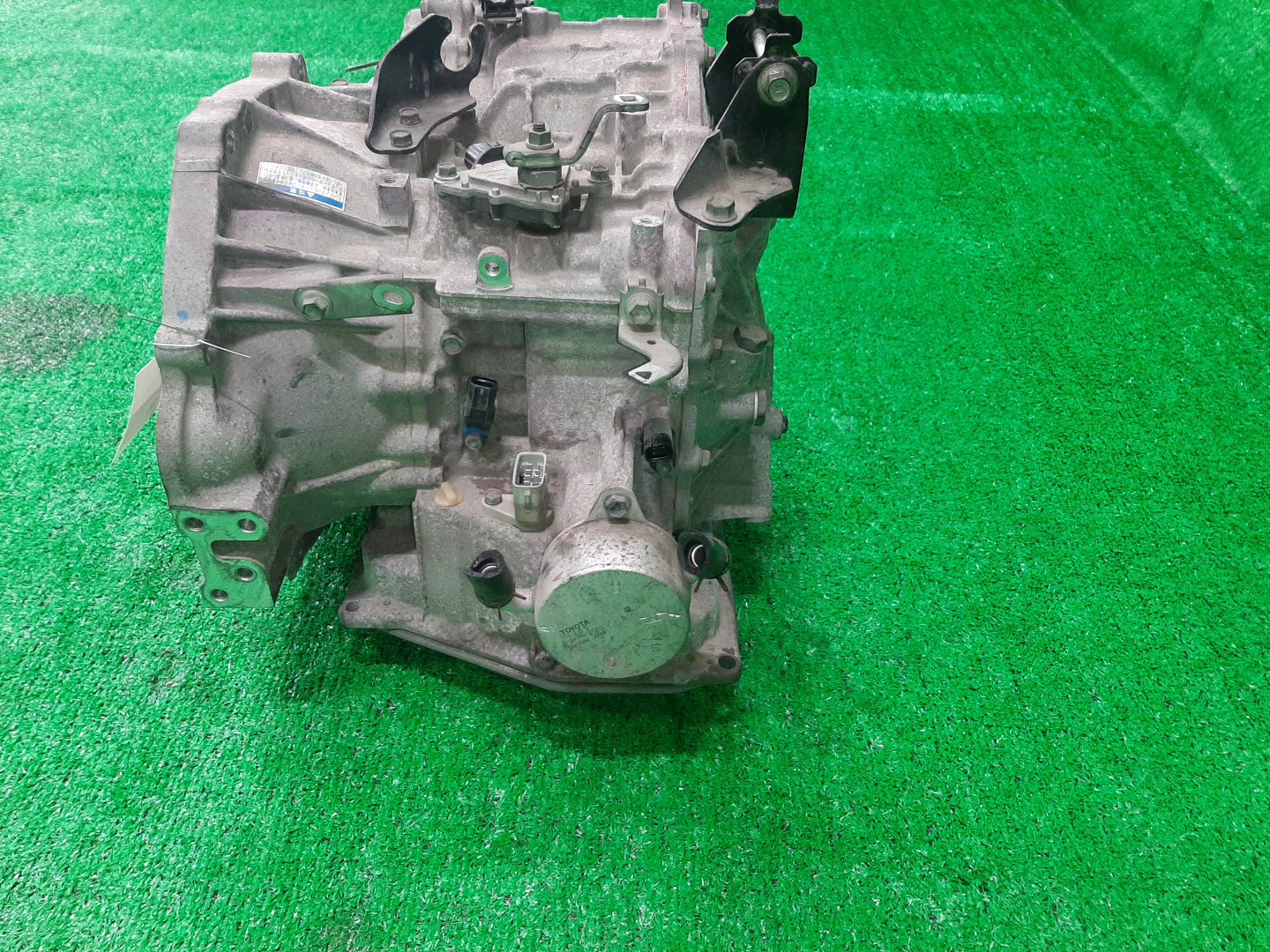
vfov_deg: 53.1
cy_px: 476
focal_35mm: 26
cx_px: 635
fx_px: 954
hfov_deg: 67.3
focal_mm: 3.93
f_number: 1.7
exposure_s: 1/50
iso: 148
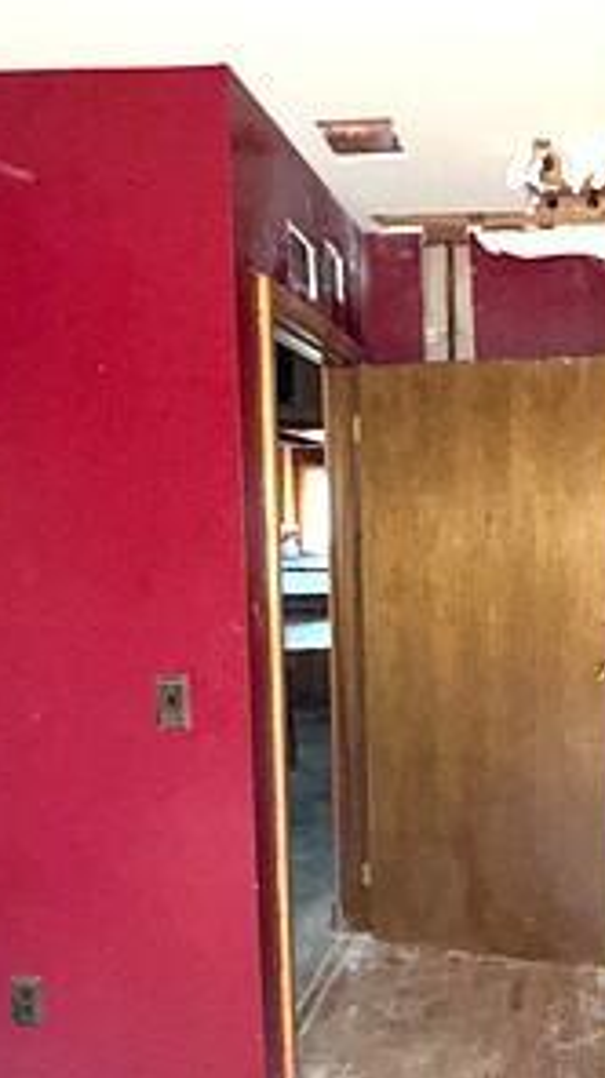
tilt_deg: -6.8
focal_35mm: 33
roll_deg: -0.5
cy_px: 626
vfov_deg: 59.2
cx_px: 536
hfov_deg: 33.8
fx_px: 943
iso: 1000
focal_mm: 2.22
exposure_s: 1/20
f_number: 2.2
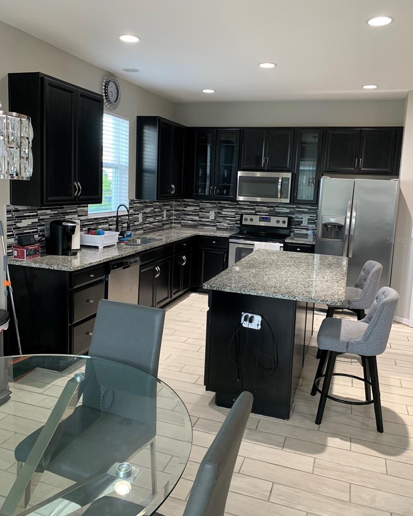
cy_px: 240
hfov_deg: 51.5
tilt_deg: -7.2
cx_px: 207
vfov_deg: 62.1
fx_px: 428
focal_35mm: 28
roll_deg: -2.7
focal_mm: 4.25
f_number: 1.8
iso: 125
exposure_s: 1/60
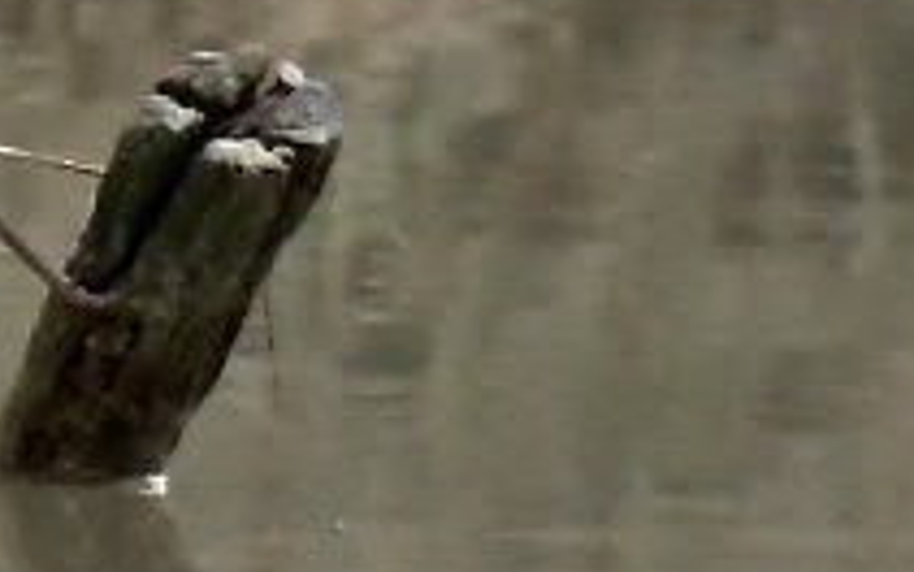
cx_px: -1416
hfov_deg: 0.3
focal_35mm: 7811
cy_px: -672
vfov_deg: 0.2
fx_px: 194620
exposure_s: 1/640
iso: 4000
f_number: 7.1
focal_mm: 500
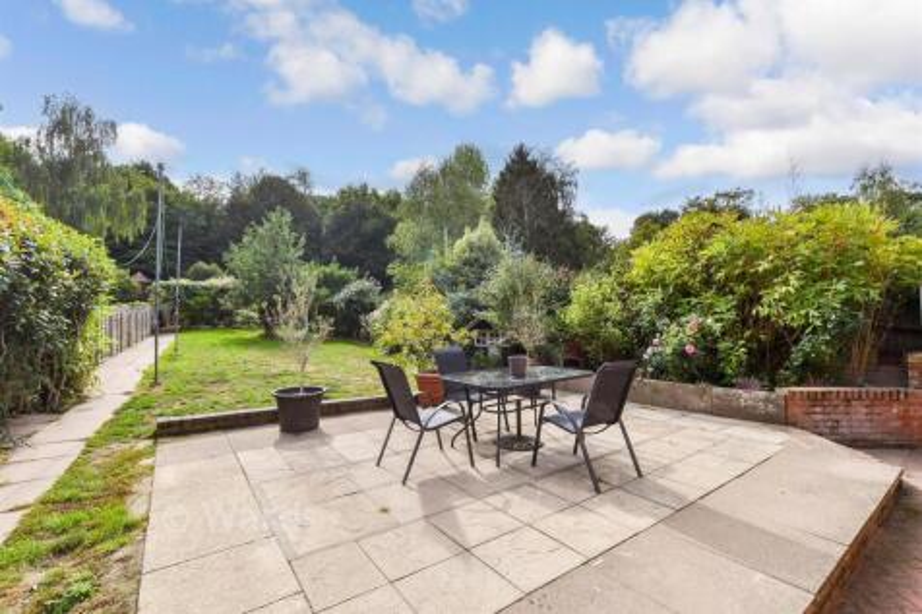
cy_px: 307
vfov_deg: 77.3
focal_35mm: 15
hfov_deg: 100.4
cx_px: 461
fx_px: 384
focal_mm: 10
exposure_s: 1/800
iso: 320
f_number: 8
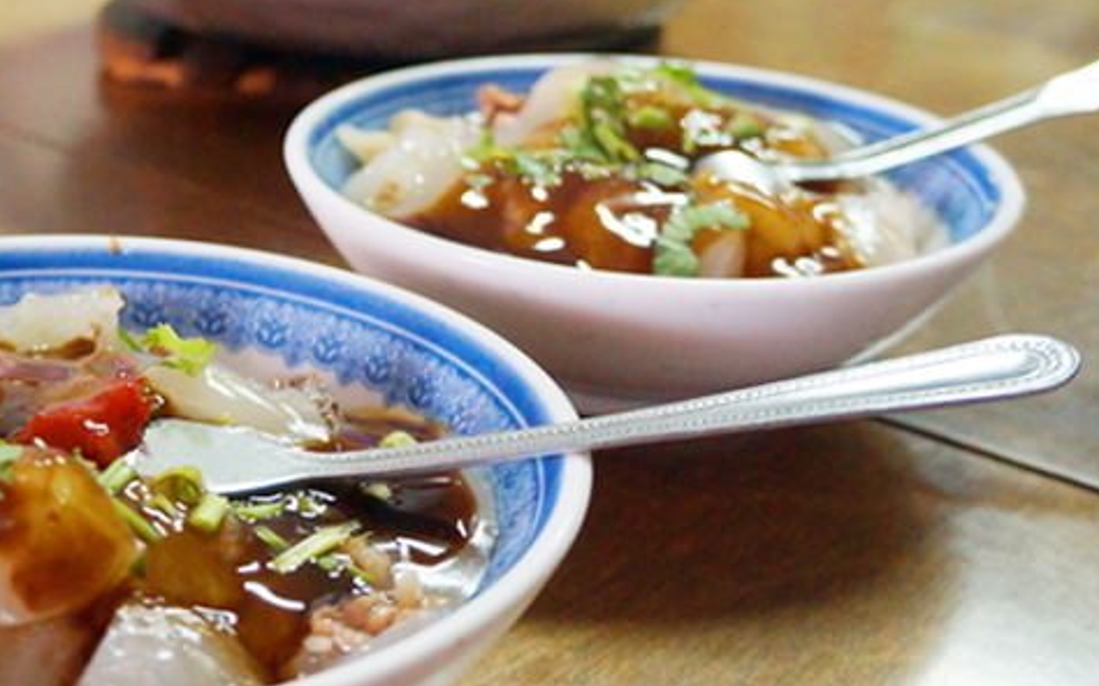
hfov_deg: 34.2
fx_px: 1737
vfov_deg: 21.9
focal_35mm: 58
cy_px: 72
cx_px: 248
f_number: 4
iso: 1600
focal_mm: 18
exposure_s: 1/60
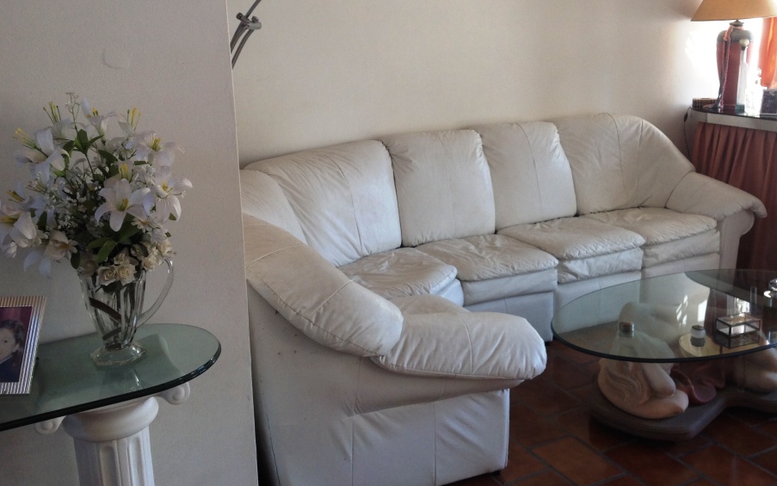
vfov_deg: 30.4
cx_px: 414
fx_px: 890
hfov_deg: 47.2
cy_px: 174
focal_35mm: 42
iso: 64
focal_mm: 4.28
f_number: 2.4
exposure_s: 1/40
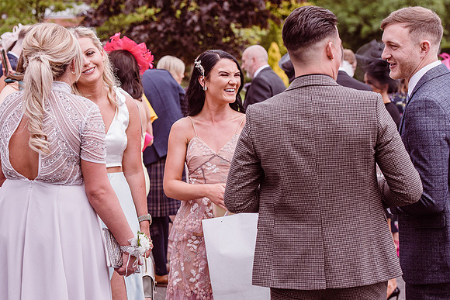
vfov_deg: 13.0
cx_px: 161
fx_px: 1315
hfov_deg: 19.4
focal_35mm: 105
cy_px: 108
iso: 250
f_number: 4.5
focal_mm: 82
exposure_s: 1/1000
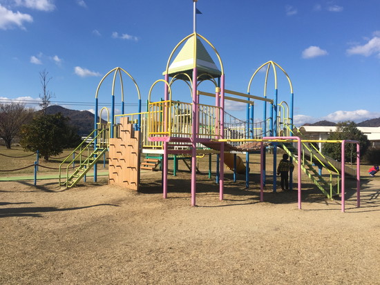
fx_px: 318
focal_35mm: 29
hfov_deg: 61.6
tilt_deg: -0.9
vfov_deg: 48.3
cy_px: 142
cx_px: 190
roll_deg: -1.2
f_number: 2.2
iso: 32
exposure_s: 1/2475
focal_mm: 4.15
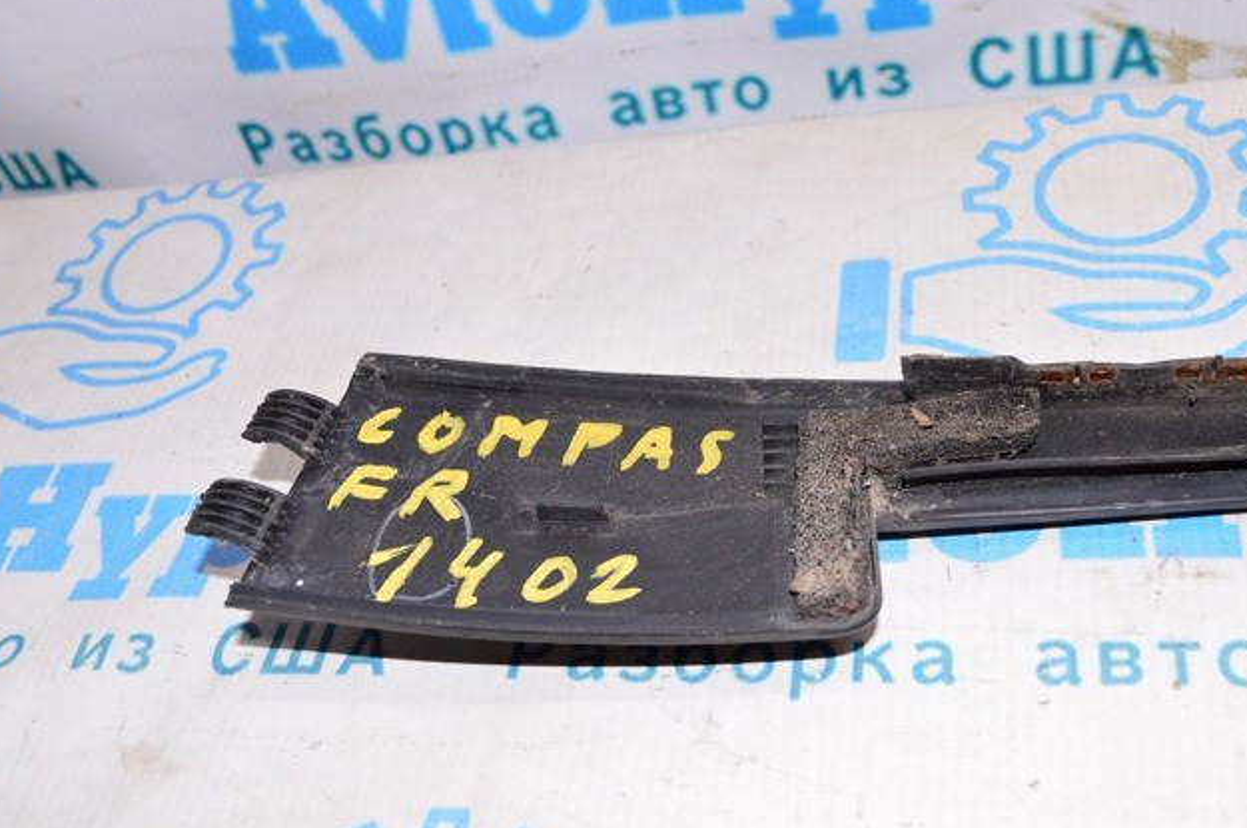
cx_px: 623
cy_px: 410
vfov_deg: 31.1
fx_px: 1488
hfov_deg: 45.5
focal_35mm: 43
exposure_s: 1/160
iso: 1600
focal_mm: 28
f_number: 8
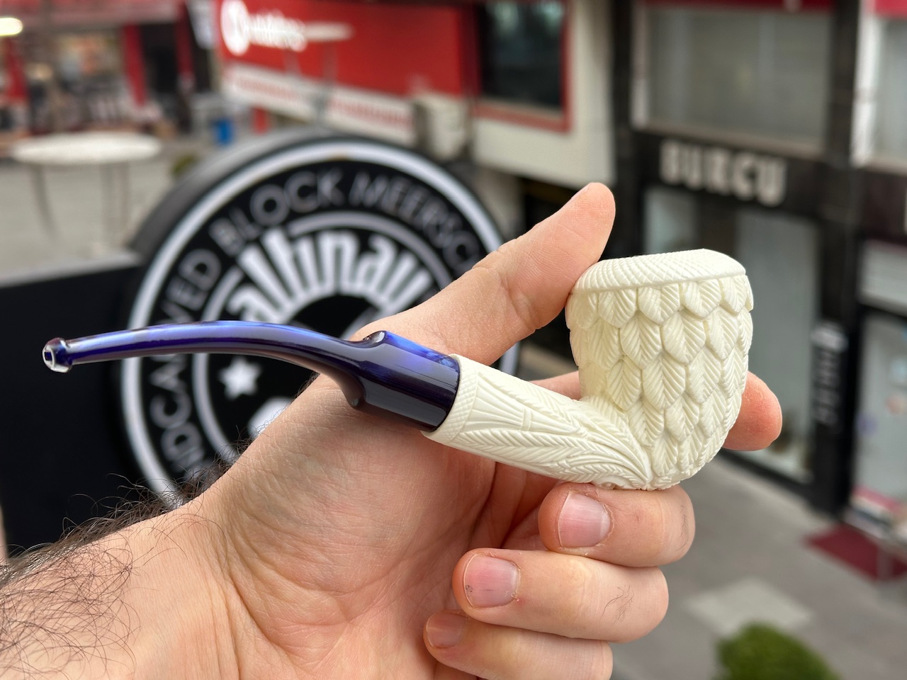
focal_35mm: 48
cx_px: 454
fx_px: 1258
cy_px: 340
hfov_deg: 39.7
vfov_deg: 30.3
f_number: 1.78
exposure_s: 1/155
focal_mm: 6.86
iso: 64
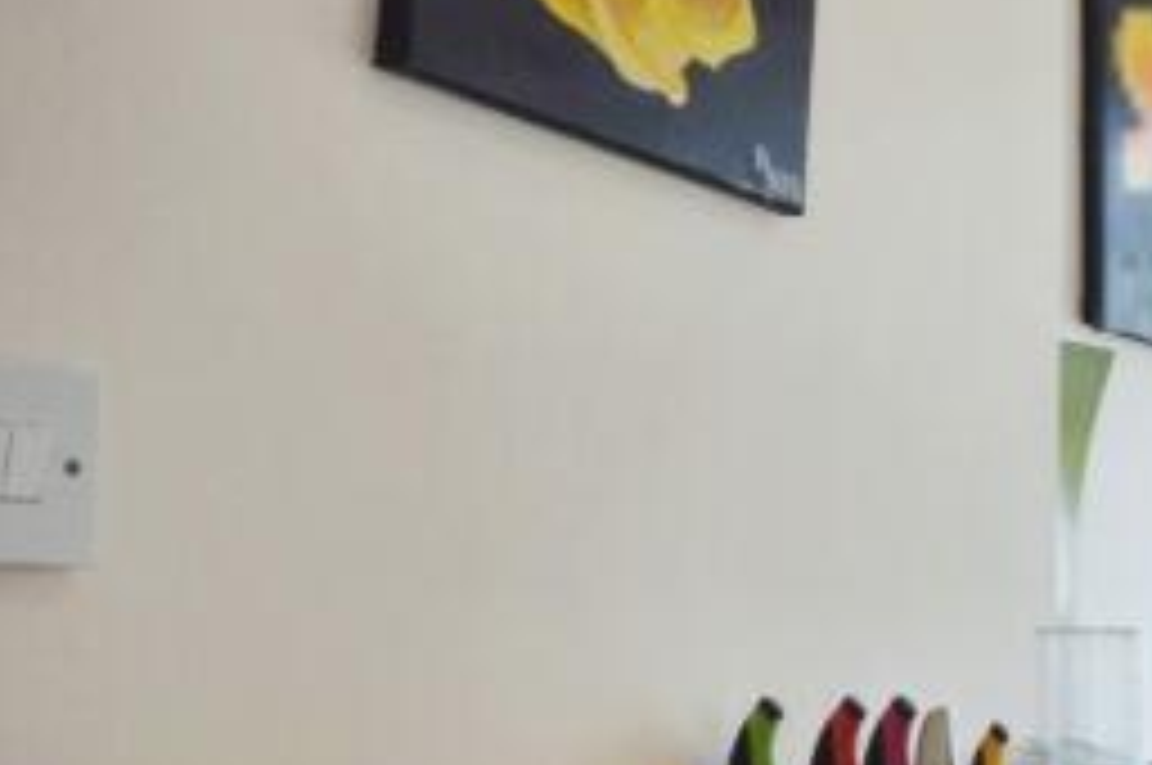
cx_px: 2223
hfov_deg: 20.0
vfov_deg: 21.7
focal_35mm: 60
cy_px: 776
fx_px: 1918
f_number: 8
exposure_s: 1/5
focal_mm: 10
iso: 100
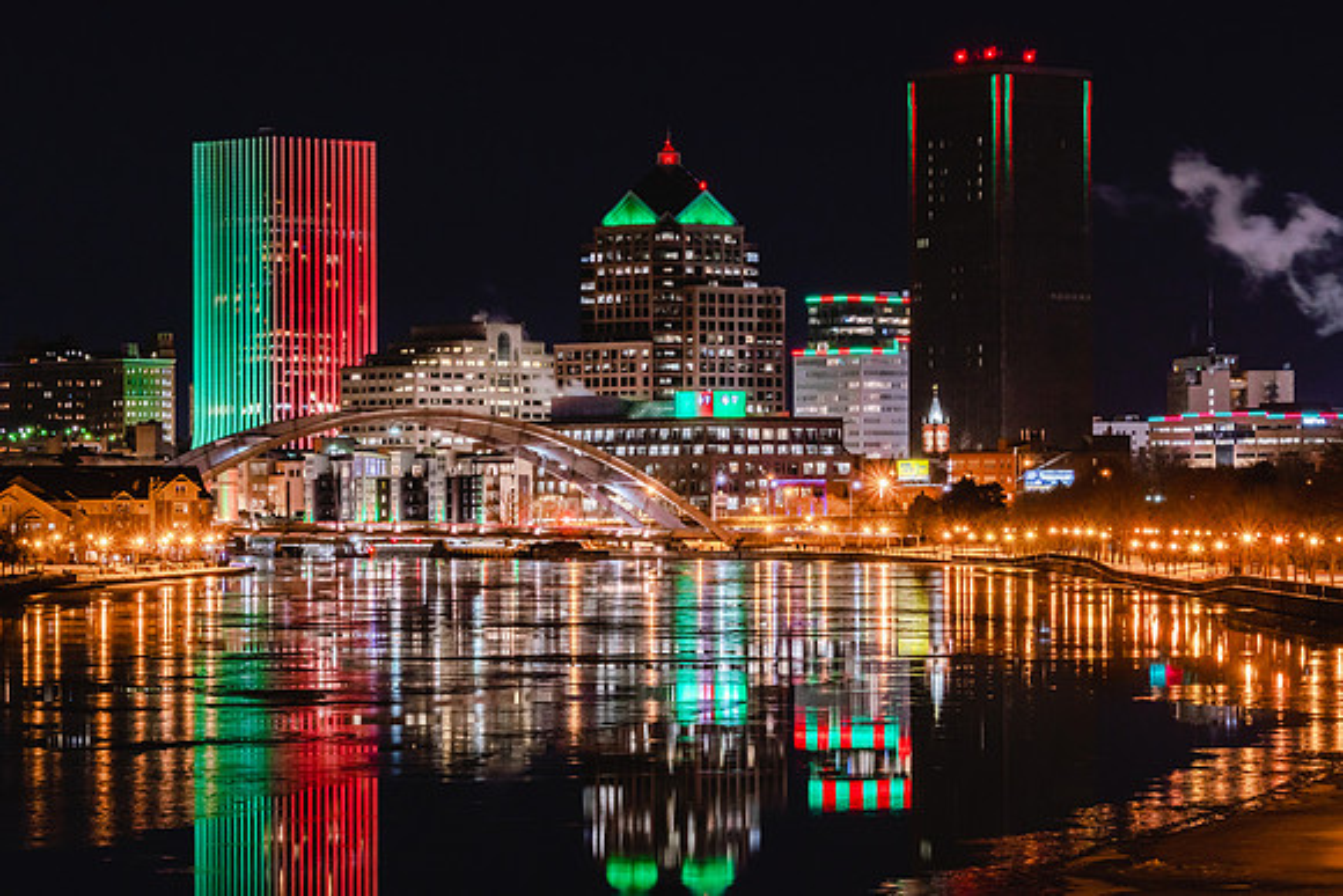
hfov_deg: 14.4
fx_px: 5317
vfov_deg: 9.6
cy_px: 448
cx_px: 672
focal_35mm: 142
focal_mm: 95
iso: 400
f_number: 13
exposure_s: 1
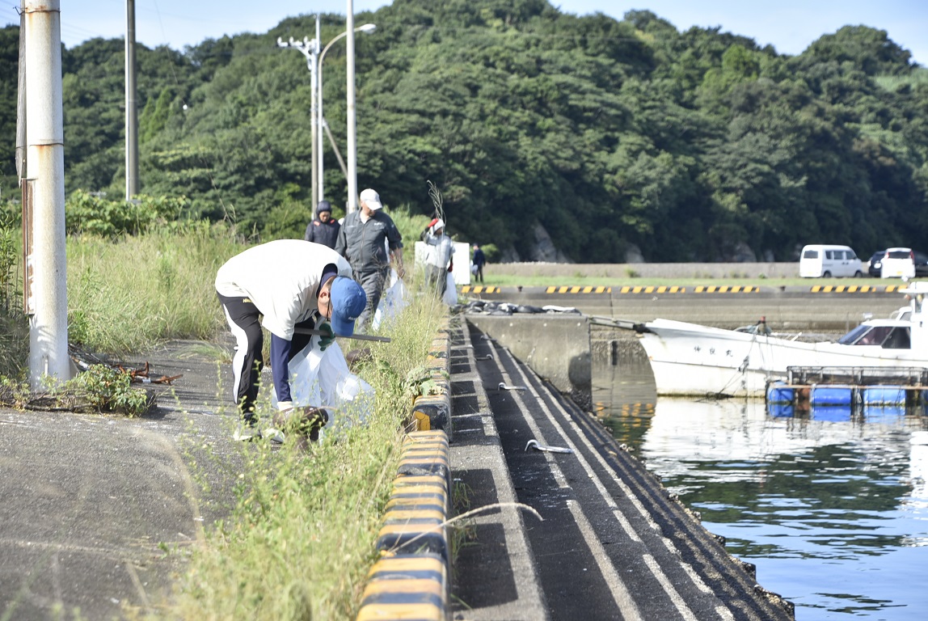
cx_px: 464
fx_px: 2903
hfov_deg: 18.2
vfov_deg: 12.2
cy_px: 310
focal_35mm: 112
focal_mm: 75
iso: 100
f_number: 6.3
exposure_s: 1/250
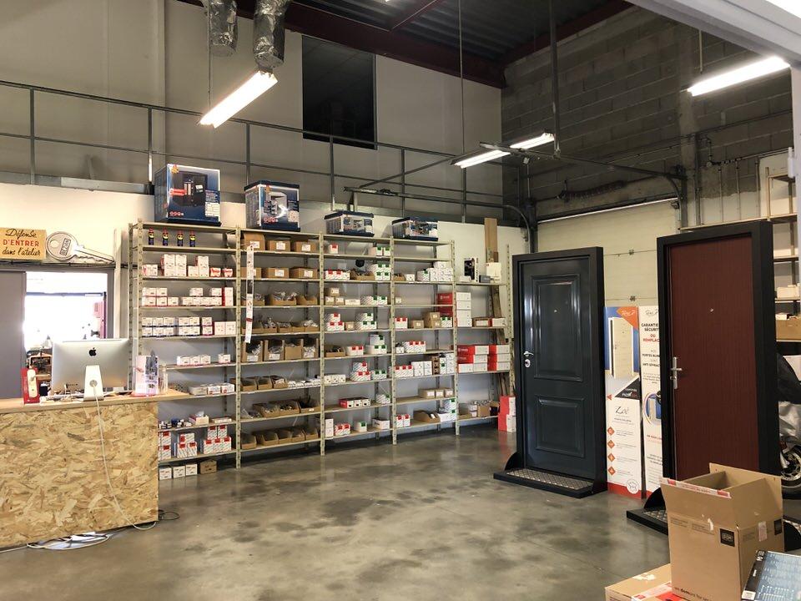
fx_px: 648
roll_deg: +1.2
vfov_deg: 49.7
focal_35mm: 28
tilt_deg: +2.7
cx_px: 400
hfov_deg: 63.4
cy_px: 300
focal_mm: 3.99
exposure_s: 1/17
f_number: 1.8
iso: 64
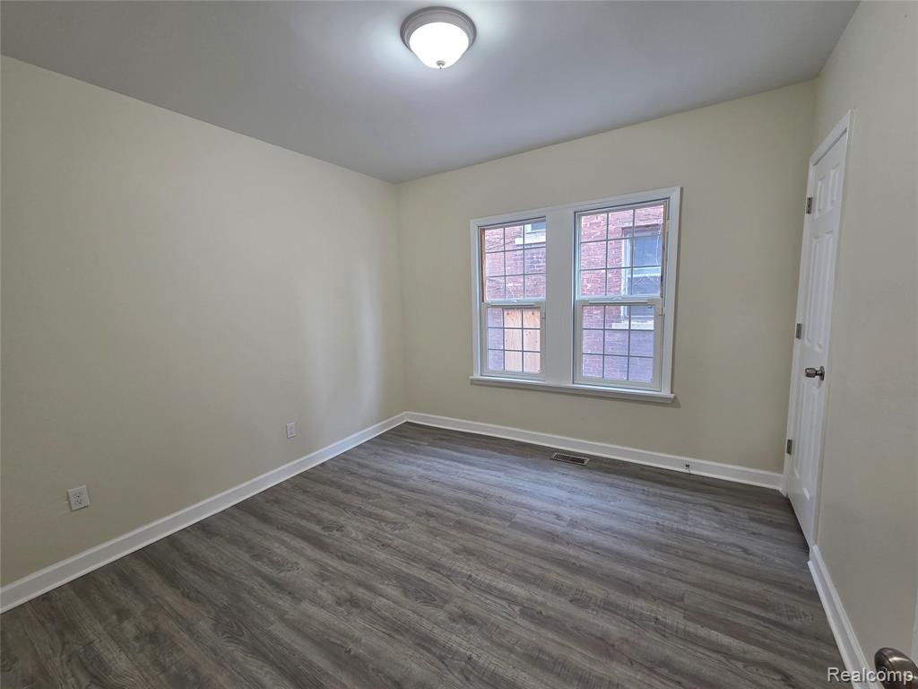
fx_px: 345
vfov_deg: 89.9
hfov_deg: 106.2
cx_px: 459
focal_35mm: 13
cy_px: 344
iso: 160
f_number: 2.2
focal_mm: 2.2
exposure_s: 1/60
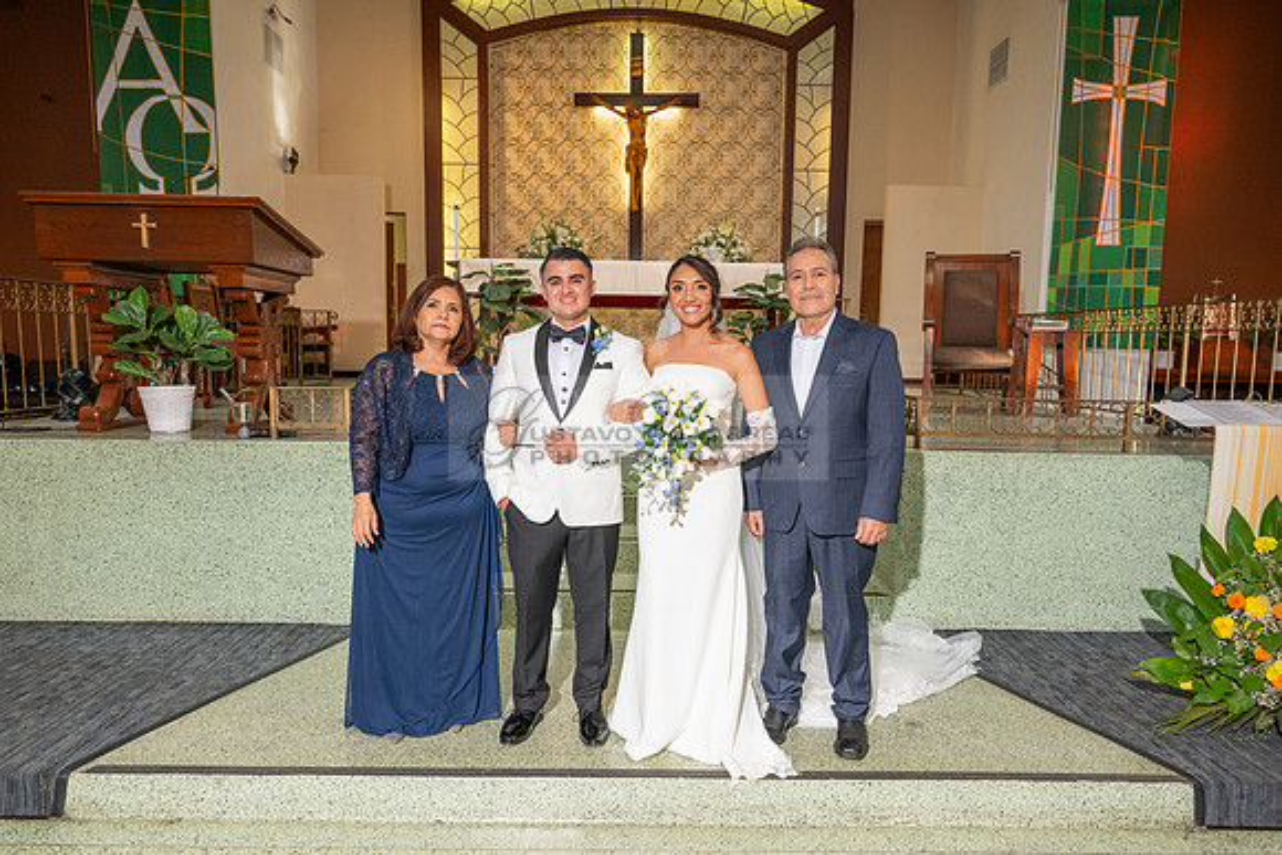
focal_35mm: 26
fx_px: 921
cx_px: 641
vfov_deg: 49.8
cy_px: 461
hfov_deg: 69.7
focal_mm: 24
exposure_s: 1/200
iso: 800
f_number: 4
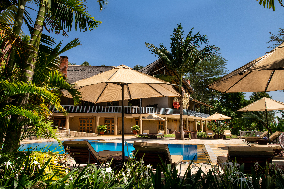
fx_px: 189
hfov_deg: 73.7
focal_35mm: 24
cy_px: 94
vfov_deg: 53.1
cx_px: 142
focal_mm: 24
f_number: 13
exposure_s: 1/250
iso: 200
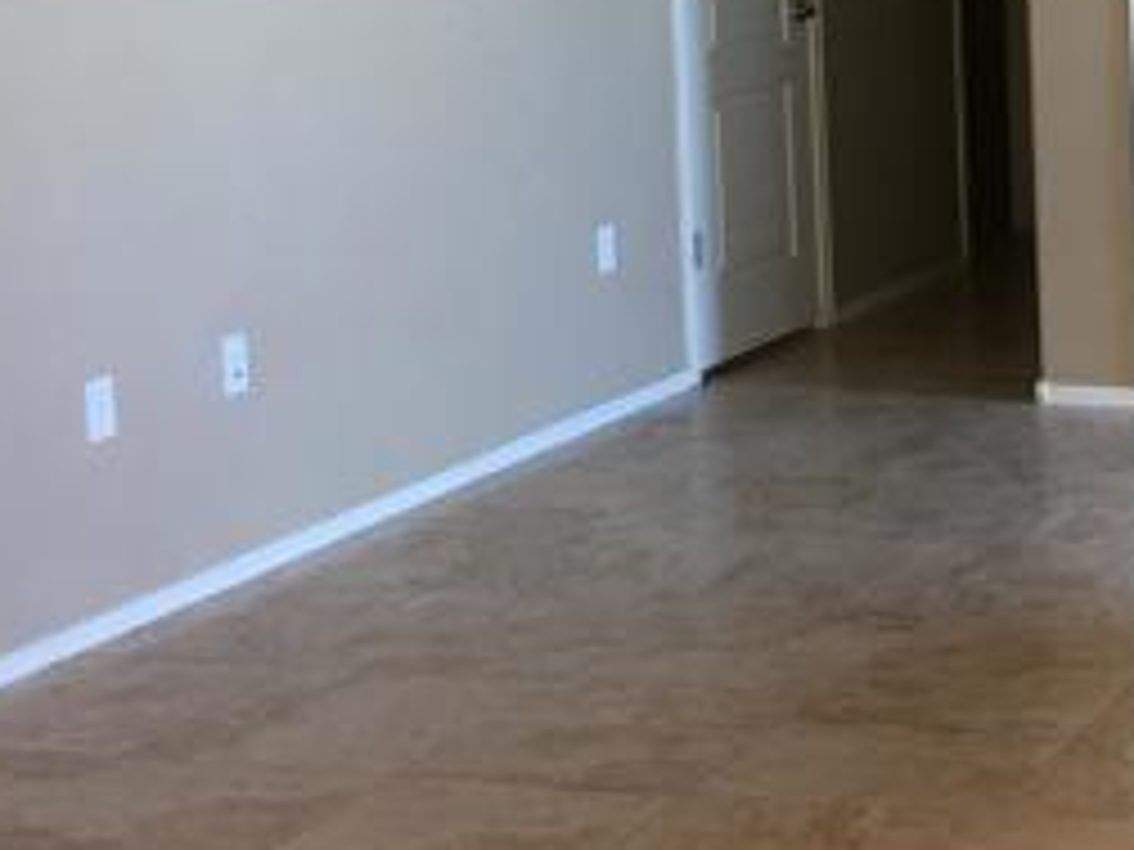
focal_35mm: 92
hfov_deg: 19.9
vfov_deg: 15.8
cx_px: 1382
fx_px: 3014
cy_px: 58
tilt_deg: -3.7
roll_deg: +0.8
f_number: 2.2
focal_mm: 4.15
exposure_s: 1/15
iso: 32
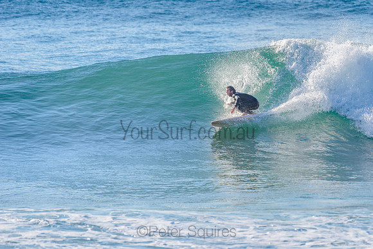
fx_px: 6355
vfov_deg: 2.2
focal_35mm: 613
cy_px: 98
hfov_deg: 3.4
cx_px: 229
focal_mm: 500
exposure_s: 1/2000
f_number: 5.6
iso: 200
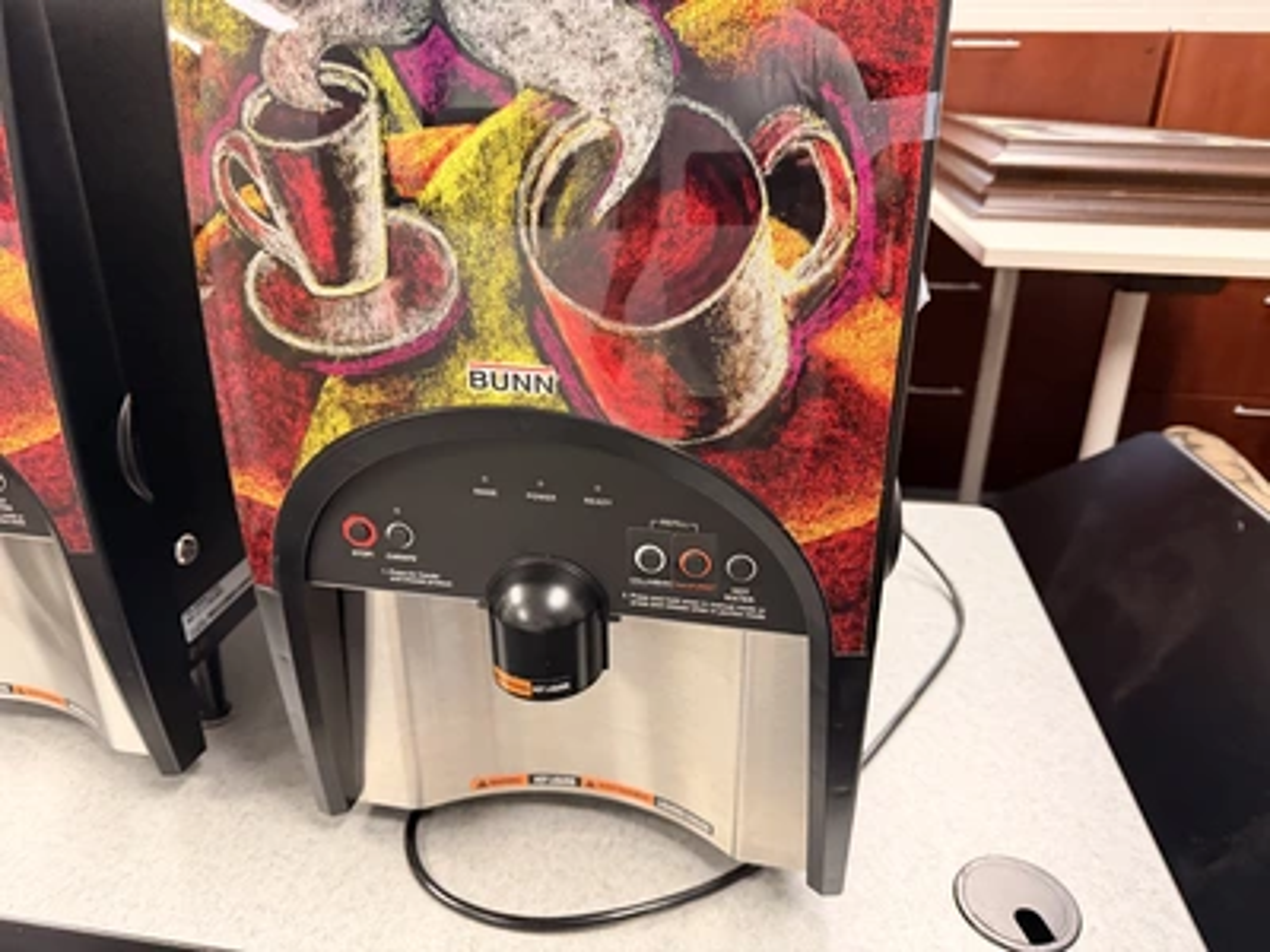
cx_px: 635
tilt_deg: -22.7
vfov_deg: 56.8
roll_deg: +0.2
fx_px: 881
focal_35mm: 24
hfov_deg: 71.6
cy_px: 476
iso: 640
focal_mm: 6.76
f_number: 1.78
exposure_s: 1/60
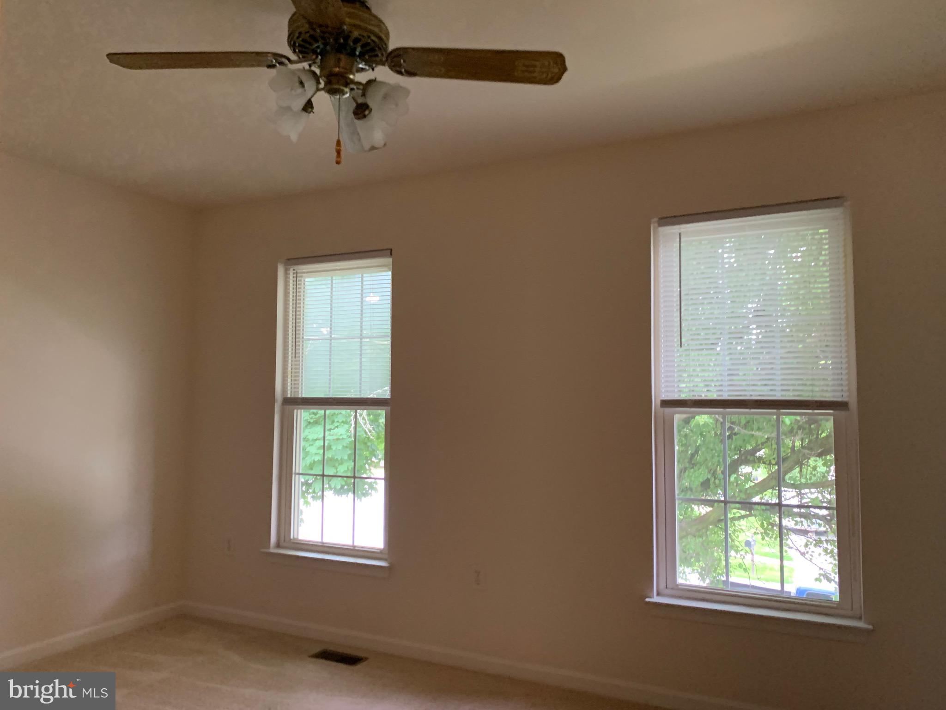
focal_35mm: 26
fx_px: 711
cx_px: 473
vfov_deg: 53.1
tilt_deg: +3.5
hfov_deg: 67.3
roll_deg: -1.3
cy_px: 355
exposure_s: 1/40
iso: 320
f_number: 1.8
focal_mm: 4.25
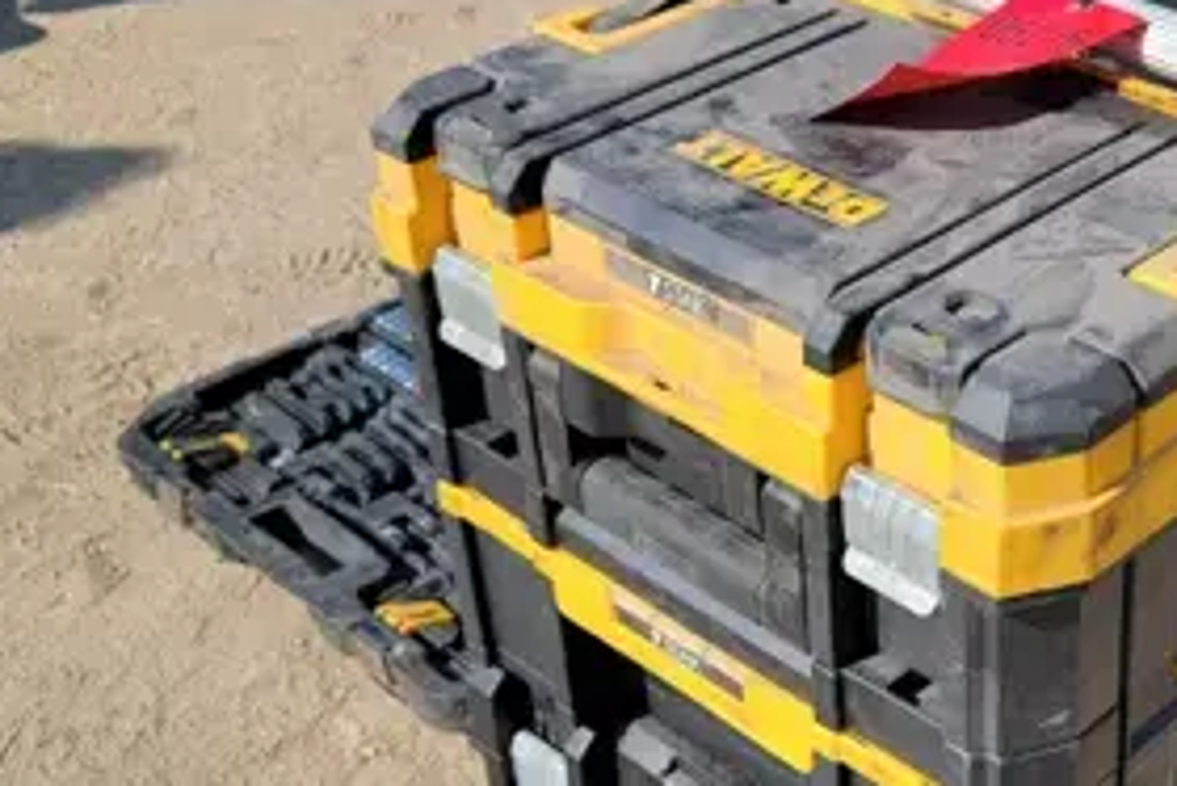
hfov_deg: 34.1
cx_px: 929
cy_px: 433
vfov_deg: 23.8
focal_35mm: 57
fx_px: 1864
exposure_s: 1/719
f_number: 1.8
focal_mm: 6.7
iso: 16
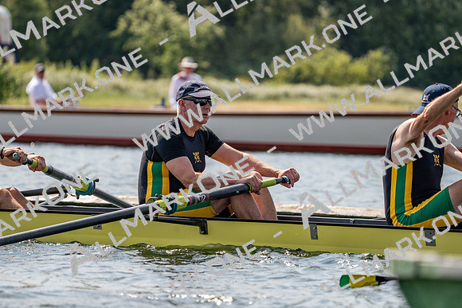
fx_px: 3735
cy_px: 154
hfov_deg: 7.1
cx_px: 231
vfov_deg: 4.7
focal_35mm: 291
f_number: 5.6
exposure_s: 1/1600
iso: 250
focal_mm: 291
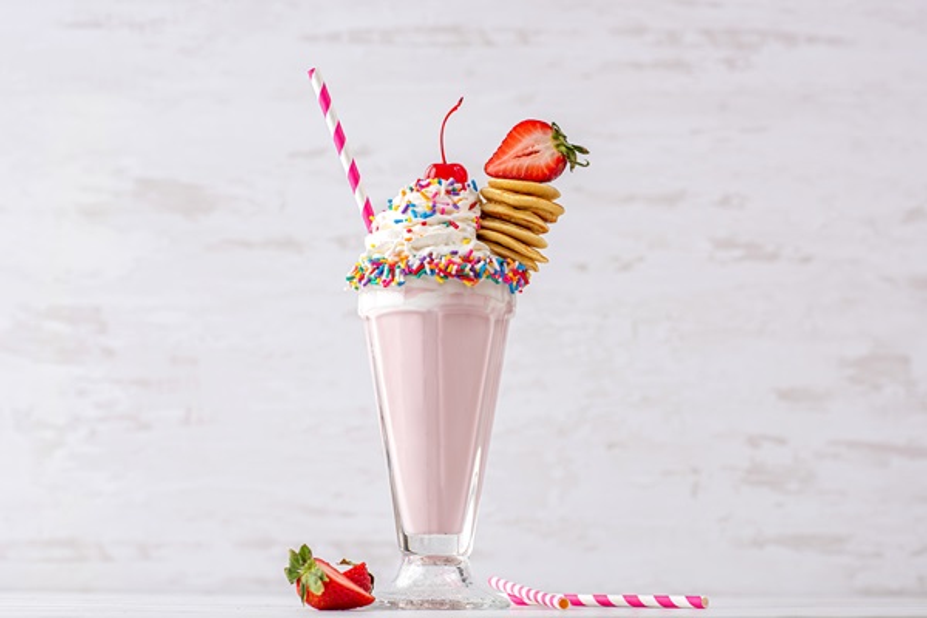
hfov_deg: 23.9
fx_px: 2189
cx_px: 464
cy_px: 309
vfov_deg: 16.1
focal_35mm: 85
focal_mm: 85
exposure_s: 1/160
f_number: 5.6
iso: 80
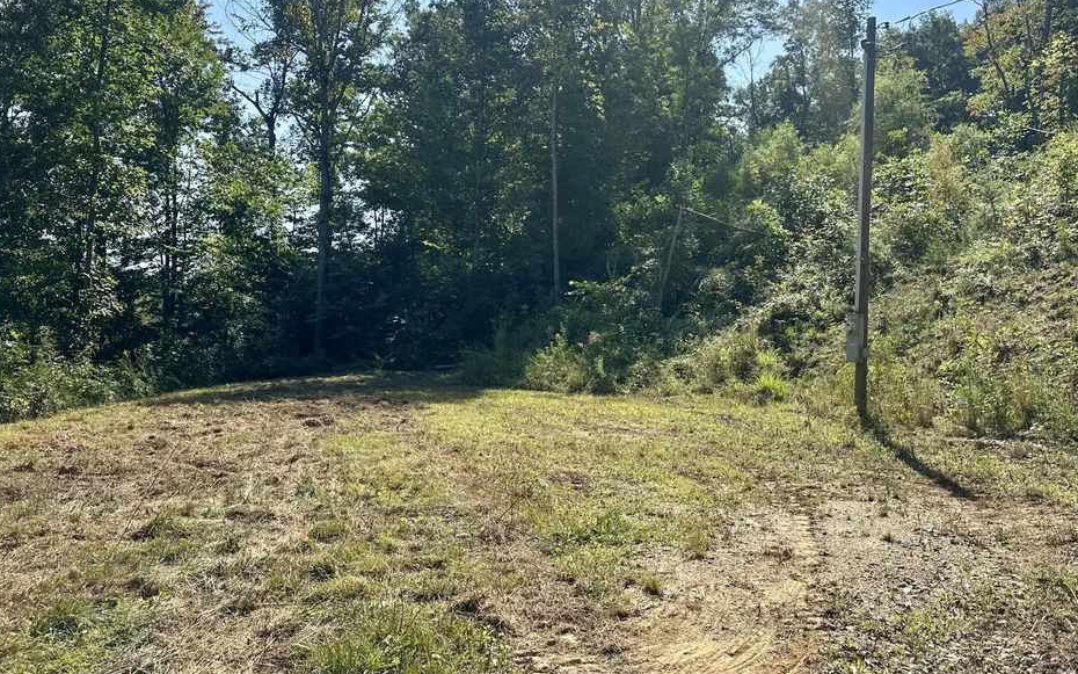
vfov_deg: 44.4
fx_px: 823
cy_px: 292
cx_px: 587
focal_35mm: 28
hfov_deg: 66.4
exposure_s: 1/2660
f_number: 1.78
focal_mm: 6.86
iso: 80
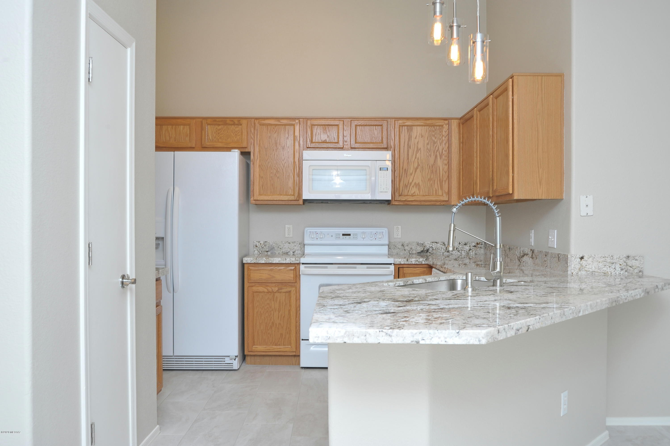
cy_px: 223
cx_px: 335
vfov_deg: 43.6
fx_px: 558
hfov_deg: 62.0
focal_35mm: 30
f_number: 9
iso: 640
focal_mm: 30
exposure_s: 1/30
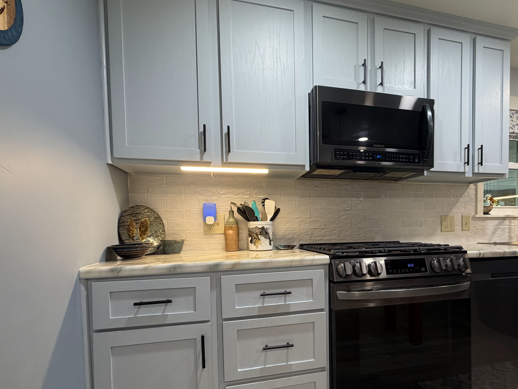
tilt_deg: -1.7
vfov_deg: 67.8
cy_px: 238
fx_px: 284
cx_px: 302
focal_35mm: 19
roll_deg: +1.2
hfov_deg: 84.0
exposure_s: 1/60
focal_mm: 2.22
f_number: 2.2
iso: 200
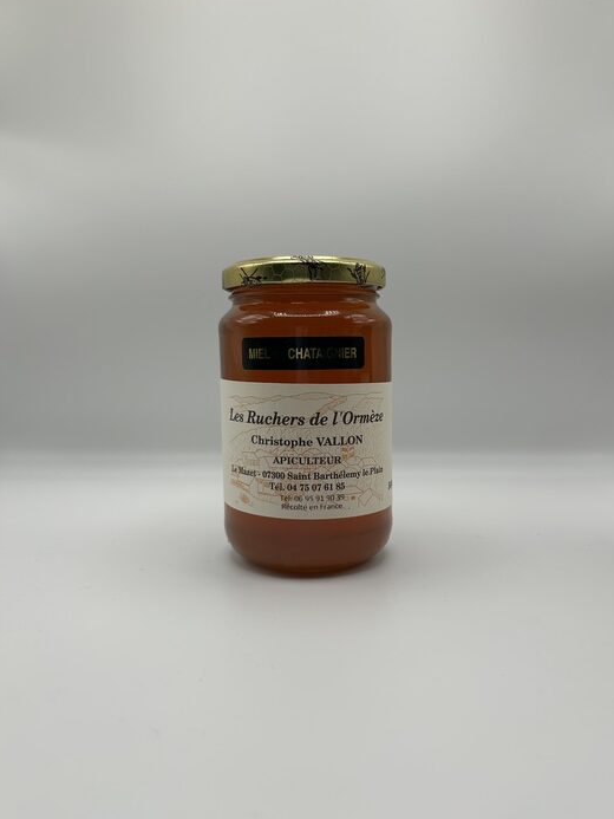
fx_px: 638
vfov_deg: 65.3
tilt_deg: -6.5
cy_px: 412
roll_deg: -0.5
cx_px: 316
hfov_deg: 51.4
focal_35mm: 27
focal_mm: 5.7
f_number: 1.5
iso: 50
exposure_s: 1/846
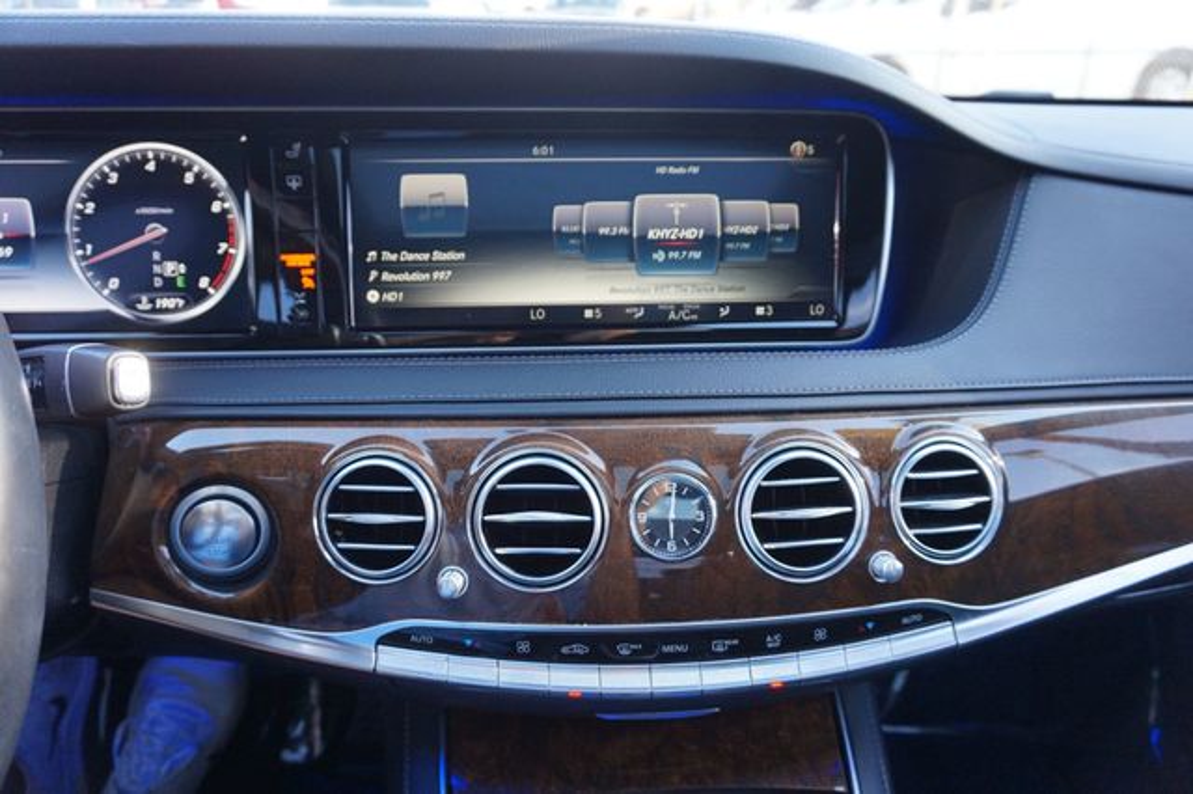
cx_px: 596
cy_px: 397
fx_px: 795
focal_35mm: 24
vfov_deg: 53.1
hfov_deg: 73.8
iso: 500
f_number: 4
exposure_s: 1/60
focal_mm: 16
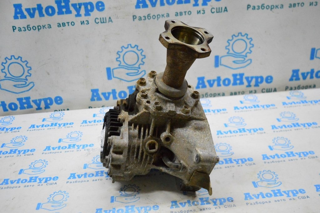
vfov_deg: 34.2
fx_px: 346
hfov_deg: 49.6
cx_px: 160
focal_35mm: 39
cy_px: 106
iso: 6400
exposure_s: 1/800
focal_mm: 26
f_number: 4
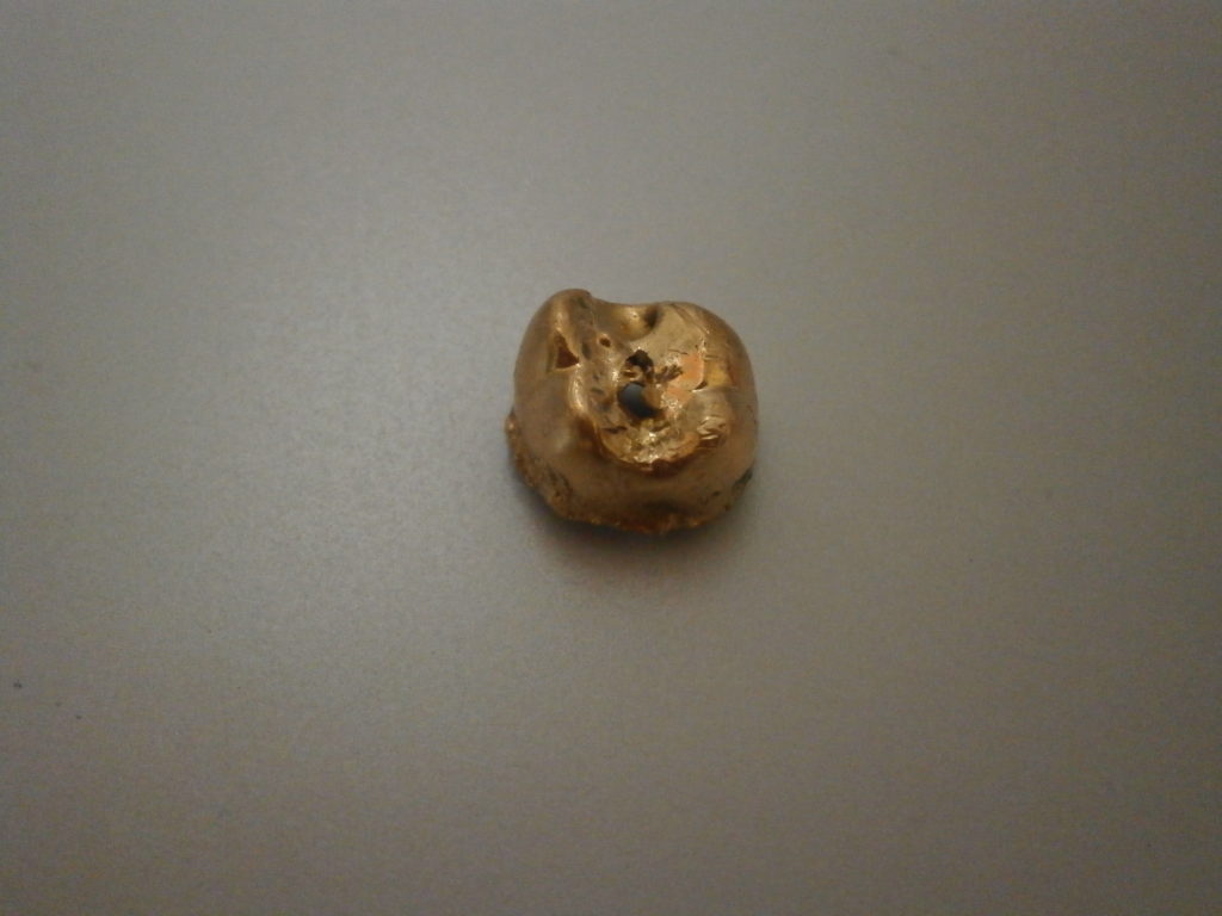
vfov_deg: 30.9
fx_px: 1659
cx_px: 611
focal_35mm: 47
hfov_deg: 40.4
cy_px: 458
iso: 800
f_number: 3.4
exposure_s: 1/160
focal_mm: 8.3
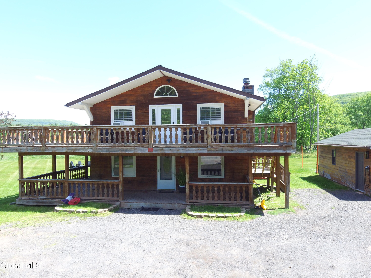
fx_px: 214
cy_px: 139
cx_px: 186
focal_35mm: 20
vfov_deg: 66.0
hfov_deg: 81.7
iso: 100
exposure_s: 1/272
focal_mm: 3.61
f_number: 2.8
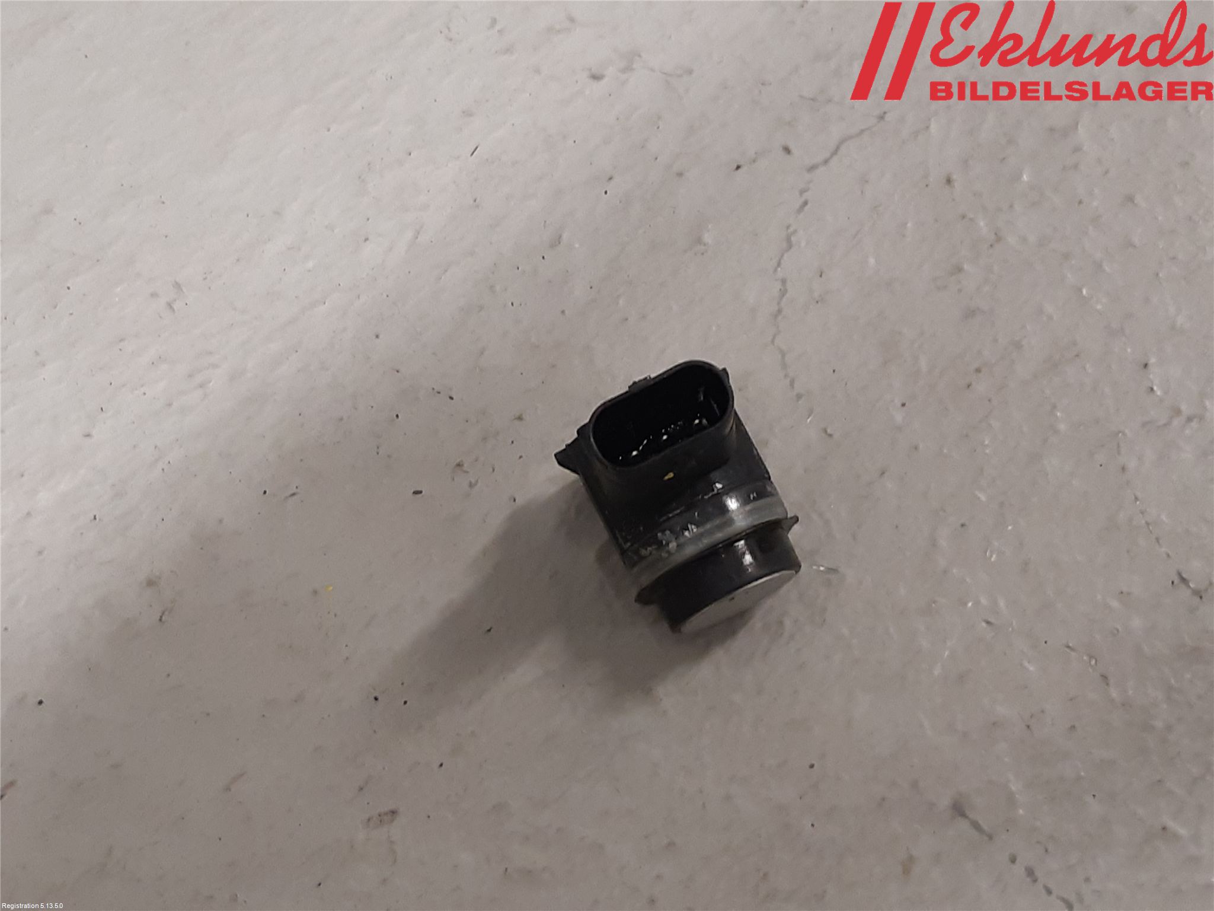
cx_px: 607
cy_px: 456
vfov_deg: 53.1
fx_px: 912
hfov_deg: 67.3
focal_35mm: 26
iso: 125
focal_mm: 3.93
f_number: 1.7
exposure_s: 1/50
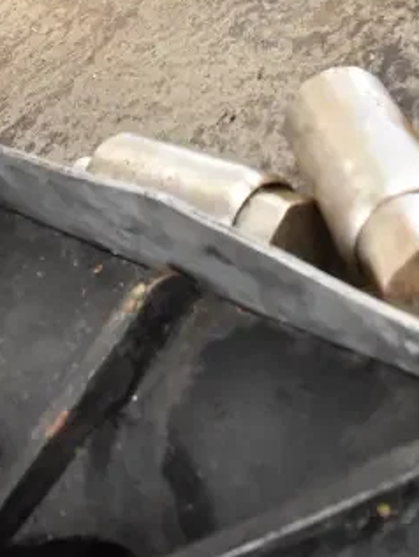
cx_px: 421
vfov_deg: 23.0
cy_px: -177
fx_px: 1210
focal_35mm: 75
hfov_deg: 19.1
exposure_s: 1/80
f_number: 4.5
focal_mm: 18
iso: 6400
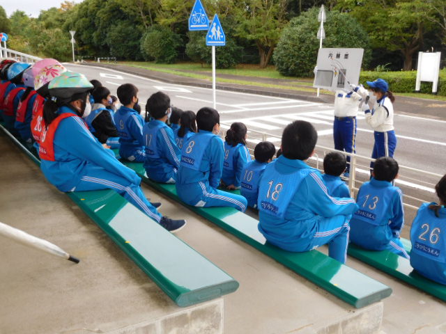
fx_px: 451
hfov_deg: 52.6
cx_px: 223
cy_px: 167
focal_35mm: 35
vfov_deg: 40.7
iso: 125
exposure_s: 1/100
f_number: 3.8
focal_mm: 6.2
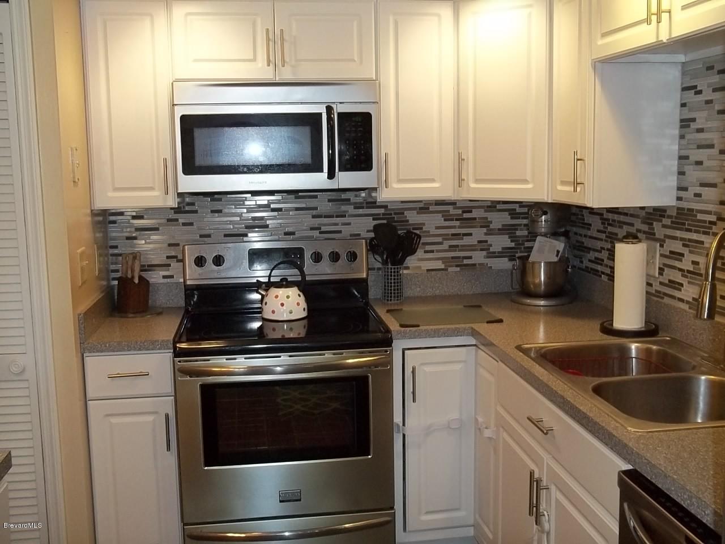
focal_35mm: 36
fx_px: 754
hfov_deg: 51.4
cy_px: 272
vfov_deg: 39.7
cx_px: 362
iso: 160
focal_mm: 6.5
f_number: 3.1
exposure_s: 1/30
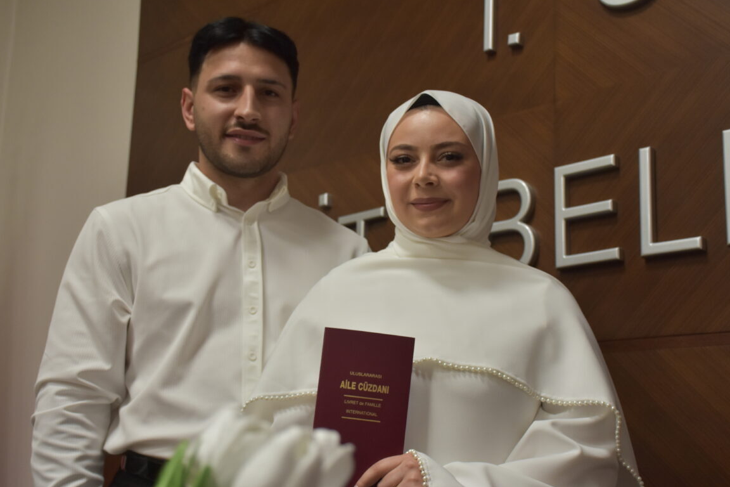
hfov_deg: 39.6
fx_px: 1014
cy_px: 267
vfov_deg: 27.0
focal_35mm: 50
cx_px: 360
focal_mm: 30
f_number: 4
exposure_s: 1/60
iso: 800
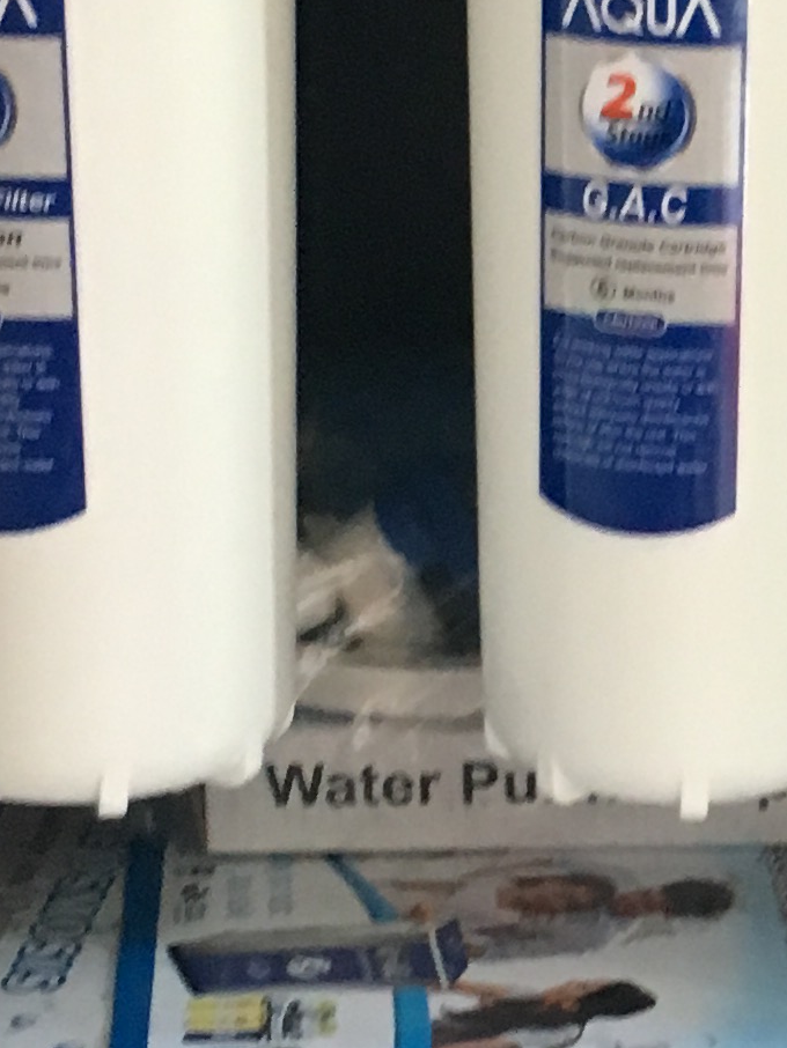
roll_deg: -2.8
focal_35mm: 129
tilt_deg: -12.7
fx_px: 3909
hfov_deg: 11.2
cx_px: 990
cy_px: 227
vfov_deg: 15.2
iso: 200
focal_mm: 4.15
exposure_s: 1/33
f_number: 2.2
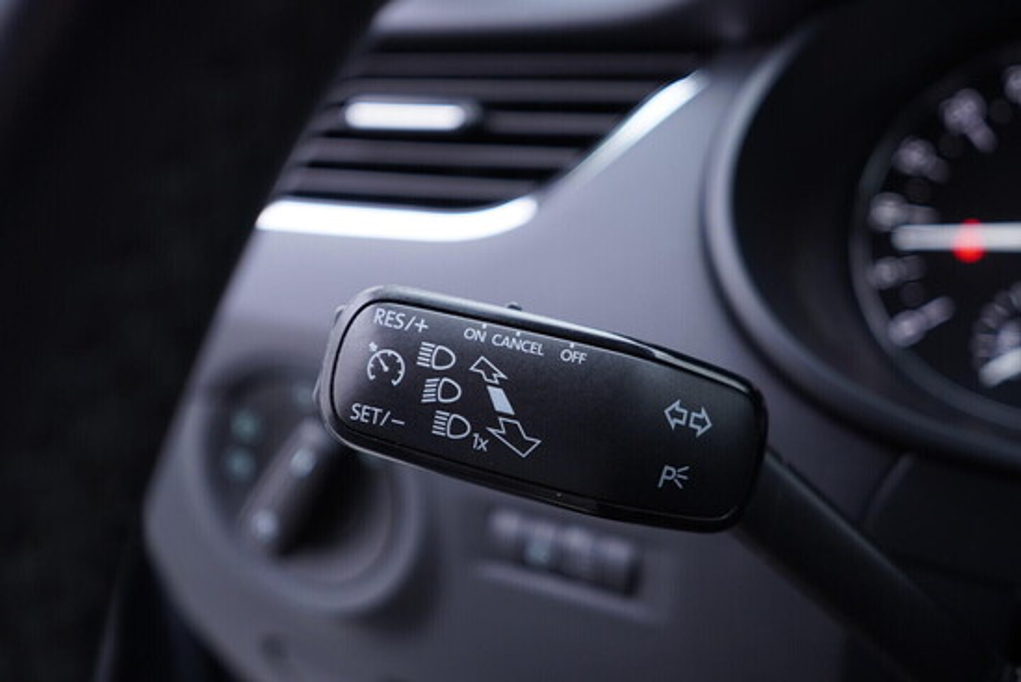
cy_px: 341
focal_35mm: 36
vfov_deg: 36.9
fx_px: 1021
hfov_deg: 53.1
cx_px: 510
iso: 200
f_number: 2.8
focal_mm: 24
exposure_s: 1/40
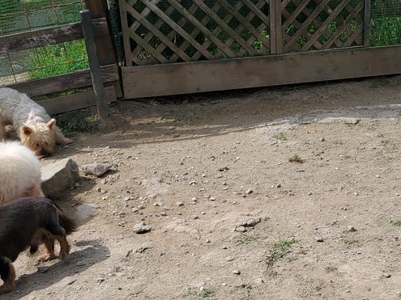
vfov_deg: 23.0
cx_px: 298
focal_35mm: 63
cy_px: 235
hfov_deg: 30.3
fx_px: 730
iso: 50
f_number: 2.4
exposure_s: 1/1279
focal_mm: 4.3
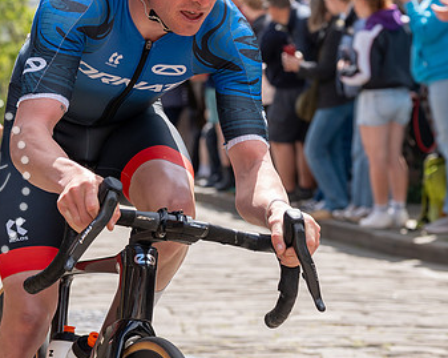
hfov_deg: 11.8
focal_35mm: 163
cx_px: 164
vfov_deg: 9.4
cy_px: -4
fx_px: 2159
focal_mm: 70
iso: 320
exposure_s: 1/1000
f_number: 5
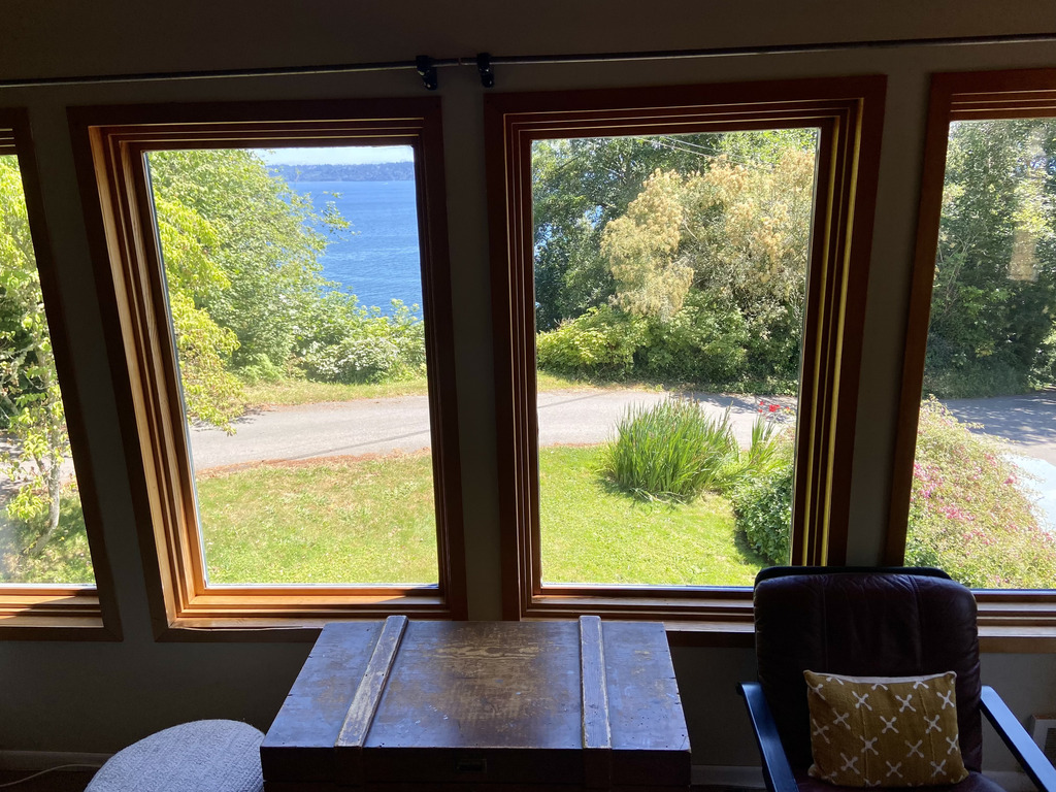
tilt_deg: -15.8
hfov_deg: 67.3
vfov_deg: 53.1
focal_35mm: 26
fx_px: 793
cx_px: 528
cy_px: 396
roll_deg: +2.0
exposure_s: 1/456
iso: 32
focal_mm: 4.25
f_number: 1.8
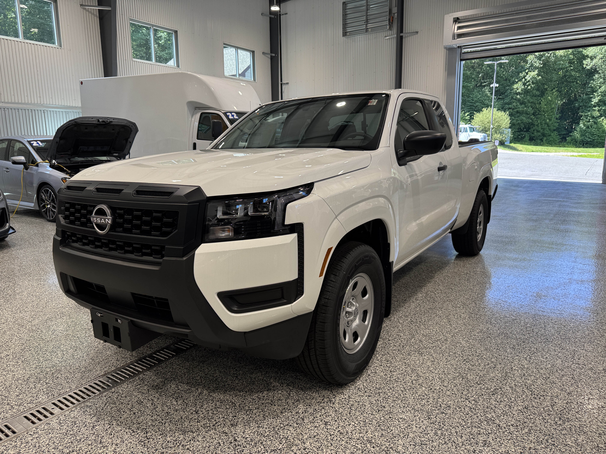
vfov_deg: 56.8
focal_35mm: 24
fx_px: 420
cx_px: 303
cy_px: 227
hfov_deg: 71.6
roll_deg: -0.3
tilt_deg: -8.3
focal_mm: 6.76
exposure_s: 1/304
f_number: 1.78
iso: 80
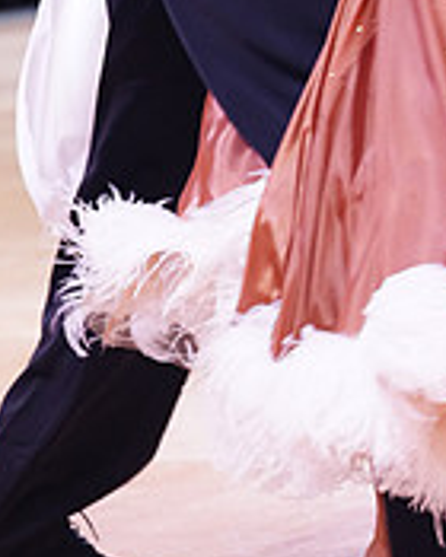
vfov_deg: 7.5
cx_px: 371
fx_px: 4207
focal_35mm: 255
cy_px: -159
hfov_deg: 6.1
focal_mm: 82
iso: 2000
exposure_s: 1/250
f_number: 3.5
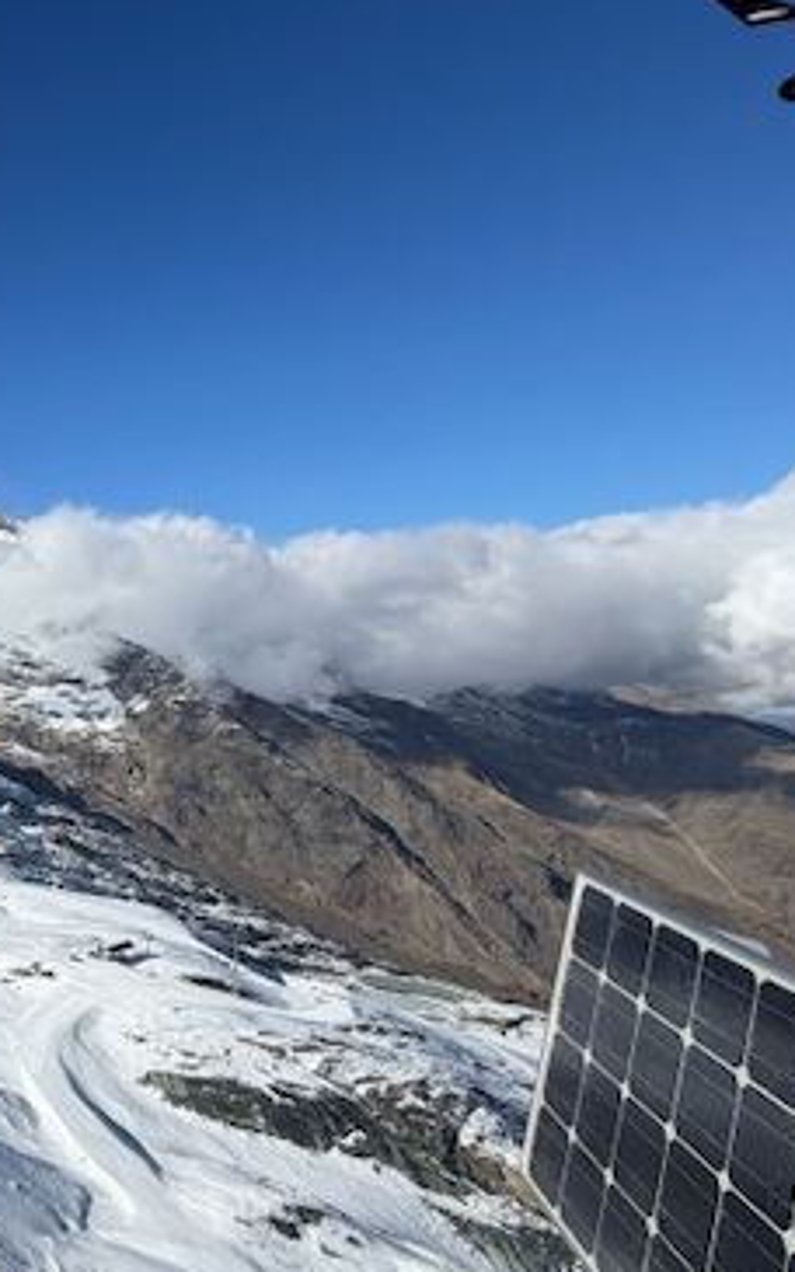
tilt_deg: +10.6
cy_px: 516
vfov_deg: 69.8
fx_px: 902
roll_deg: +1.4
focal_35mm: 26
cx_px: -272
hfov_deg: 33.0
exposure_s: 1/1572
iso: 20
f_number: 2.2
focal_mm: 2.22
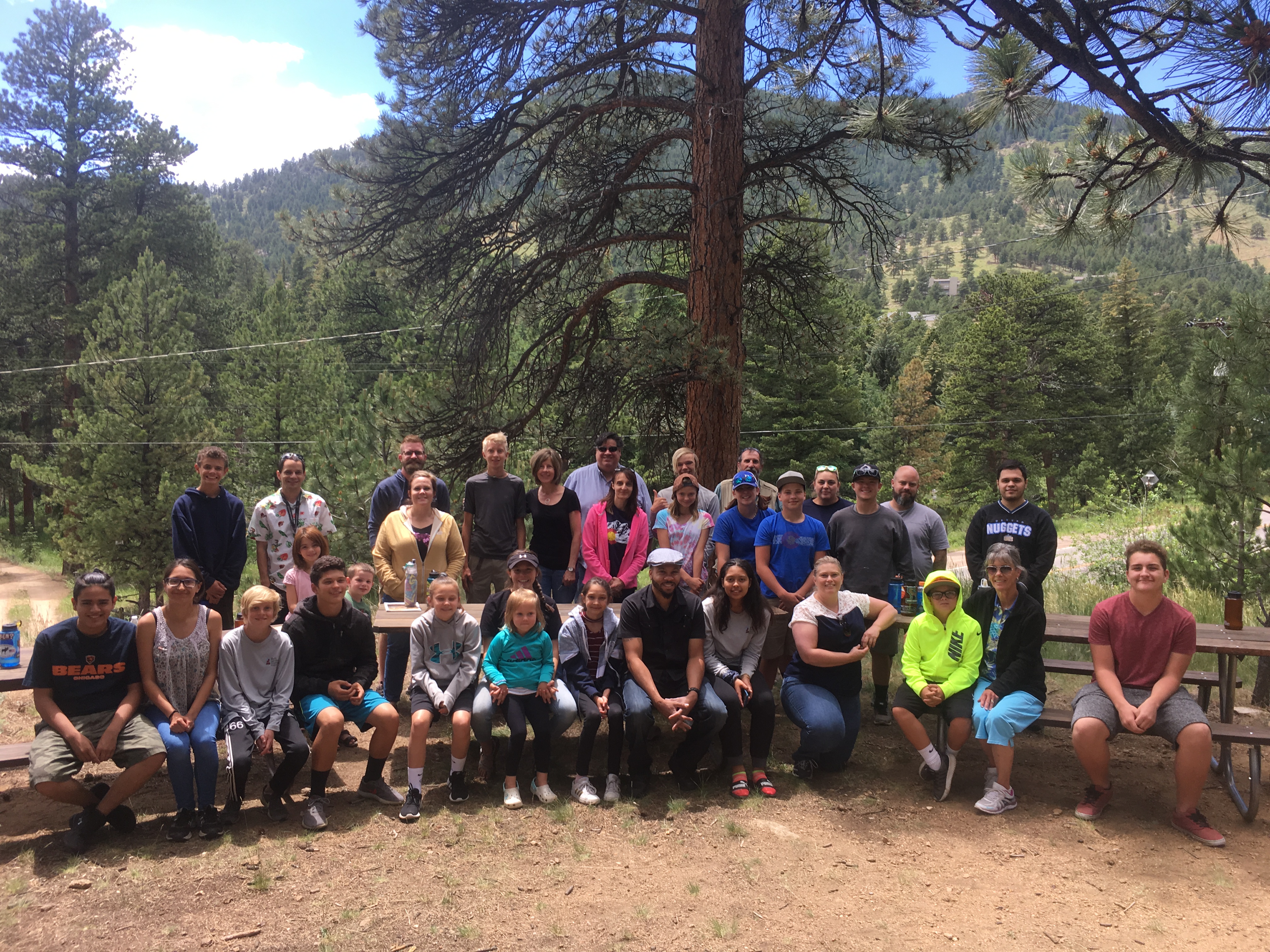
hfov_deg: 61.7
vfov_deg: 48.2
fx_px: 1064
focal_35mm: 29
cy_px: 476
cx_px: 635
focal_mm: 4.15
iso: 25
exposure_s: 1/377
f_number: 2.2
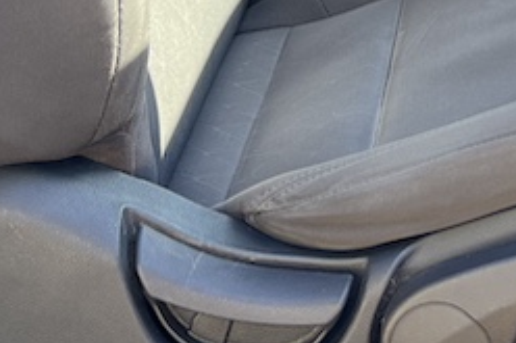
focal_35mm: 109
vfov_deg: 11.1
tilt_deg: -7.4
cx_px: 635
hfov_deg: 17.8
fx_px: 1561
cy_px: -389
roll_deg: +3.3
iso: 32
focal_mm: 5.7
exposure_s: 1/131
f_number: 1.5
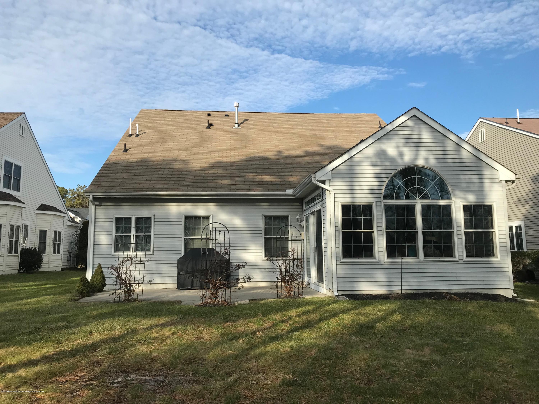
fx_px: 436
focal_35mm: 28
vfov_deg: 49.7
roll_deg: +2.1
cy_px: 202
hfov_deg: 63.4
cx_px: 270
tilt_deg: +7.3
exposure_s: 1/1773
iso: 20
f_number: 1.8
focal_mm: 3.99
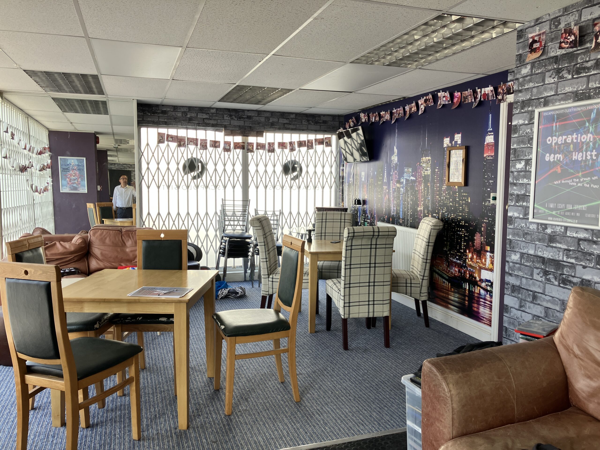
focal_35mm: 28
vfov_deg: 49.7
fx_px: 485
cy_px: 225
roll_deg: -0.8
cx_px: 300
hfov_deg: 63.4
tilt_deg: -4.1
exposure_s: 1/100
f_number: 1.8
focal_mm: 3.99
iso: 25
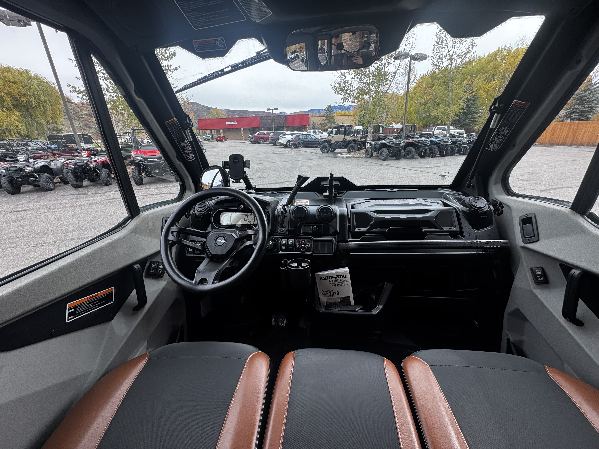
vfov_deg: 85.7
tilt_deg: -21.4
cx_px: 300
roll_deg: +1.9
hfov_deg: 102.1
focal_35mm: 14
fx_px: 242
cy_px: 224
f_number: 2.2
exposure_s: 1/139
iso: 40
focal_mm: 2.22
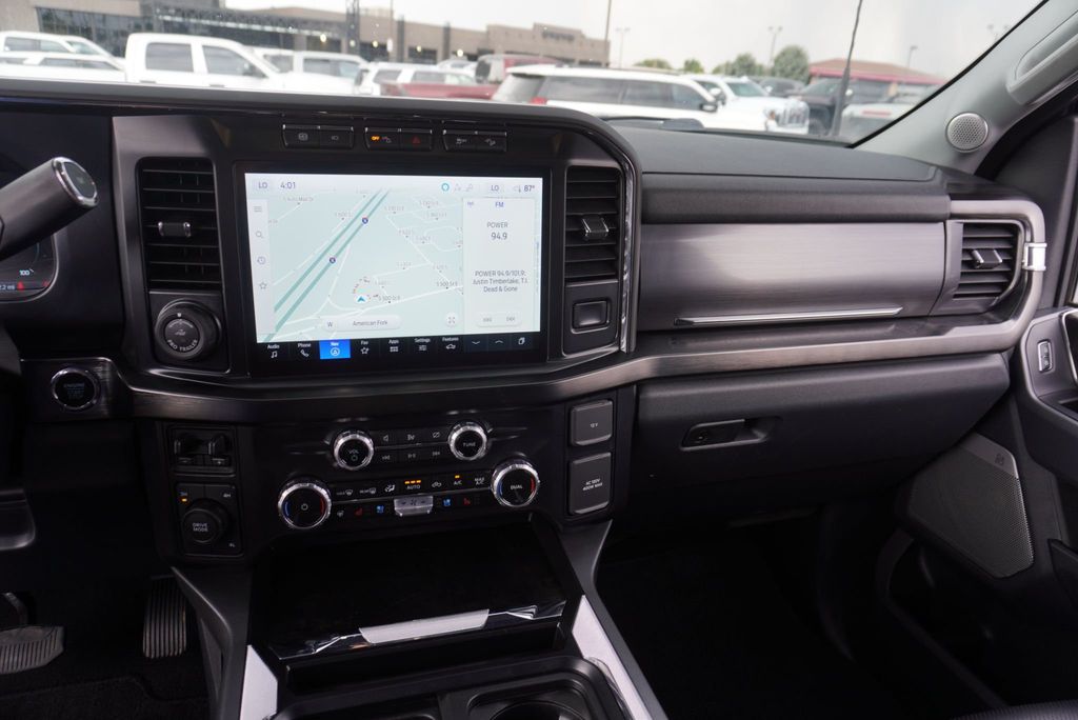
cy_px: 360
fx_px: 719
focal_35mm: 24
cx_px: 539
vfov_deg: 53.2
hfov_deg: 73.7
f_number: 4.5
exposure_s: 1/80
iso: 100
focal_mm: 16
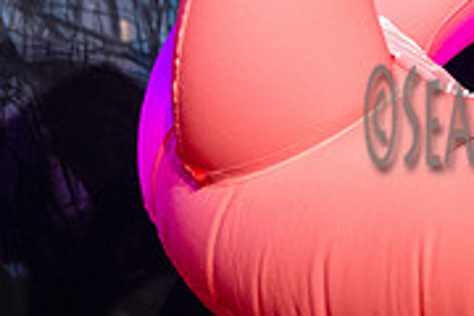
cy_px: -139
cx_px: 711
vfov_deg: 10.2
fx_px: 1712
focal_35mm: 130
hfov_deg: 14.7
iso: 3200
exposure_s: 1/400
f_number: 2
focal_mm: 35
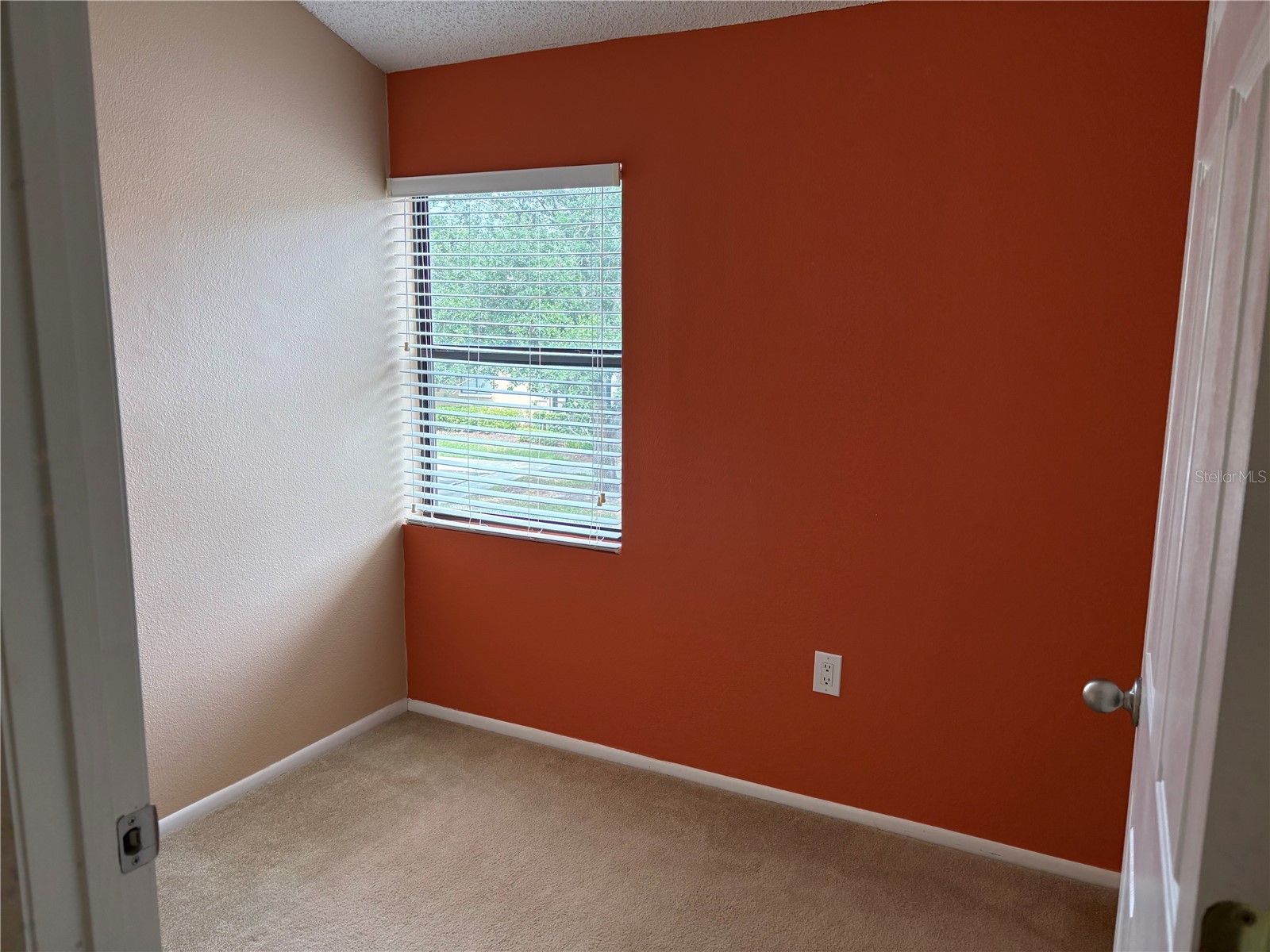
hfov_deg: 67.3
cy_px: 476
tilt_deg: -9.1
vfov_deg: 53.1
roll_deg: +0.0
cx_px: 635
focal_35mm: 26
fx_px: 954
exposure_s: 1/230
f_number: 1.6
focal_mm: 5.96
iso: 80
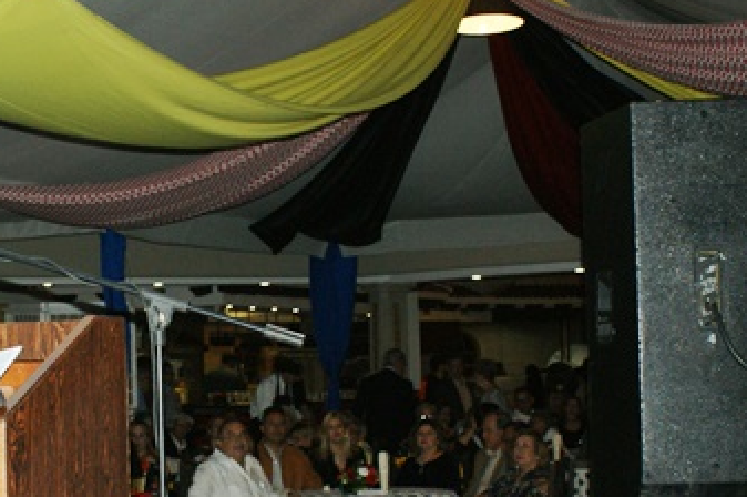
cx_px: 144
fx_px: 1534
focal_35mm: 74
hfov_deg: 26.8
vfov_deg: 18.3
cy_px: 372
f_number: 5.6
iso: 400
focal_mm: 26
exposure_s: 1/60
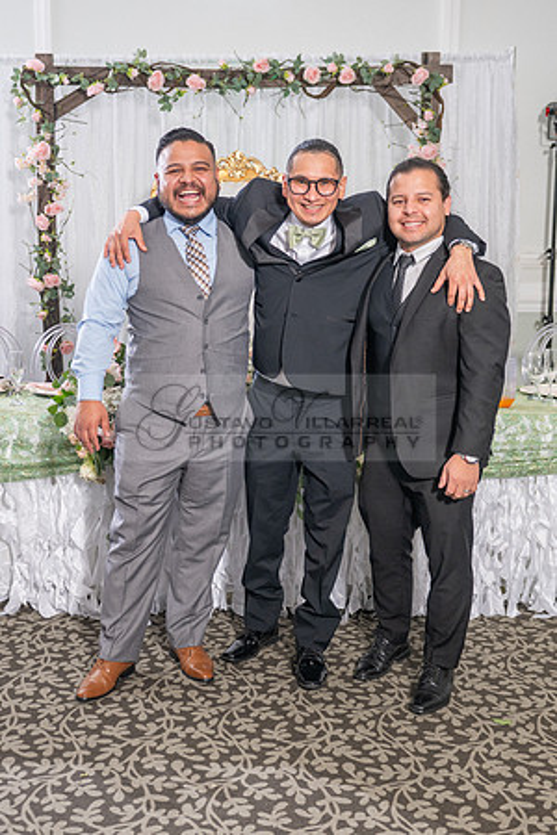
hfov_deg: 28.0
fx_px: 1114
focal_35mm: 48
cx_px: 241
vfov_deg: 41.1
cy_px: 418
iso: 400
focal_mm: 32
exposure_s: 1/160
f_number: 3.5
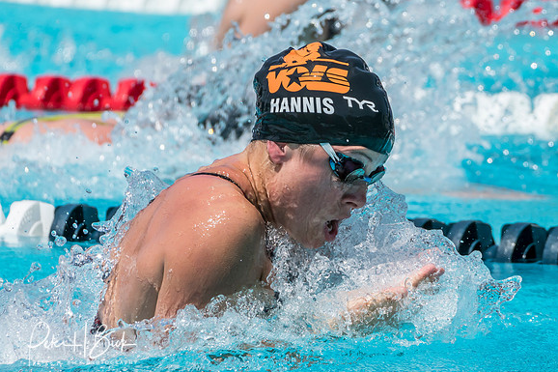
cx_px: 316
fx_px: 11652
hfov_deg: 2.7
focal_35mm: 752
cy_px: 153
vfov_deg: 1.8
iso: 250
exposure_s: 1/2000
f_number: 7.1
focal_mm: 280
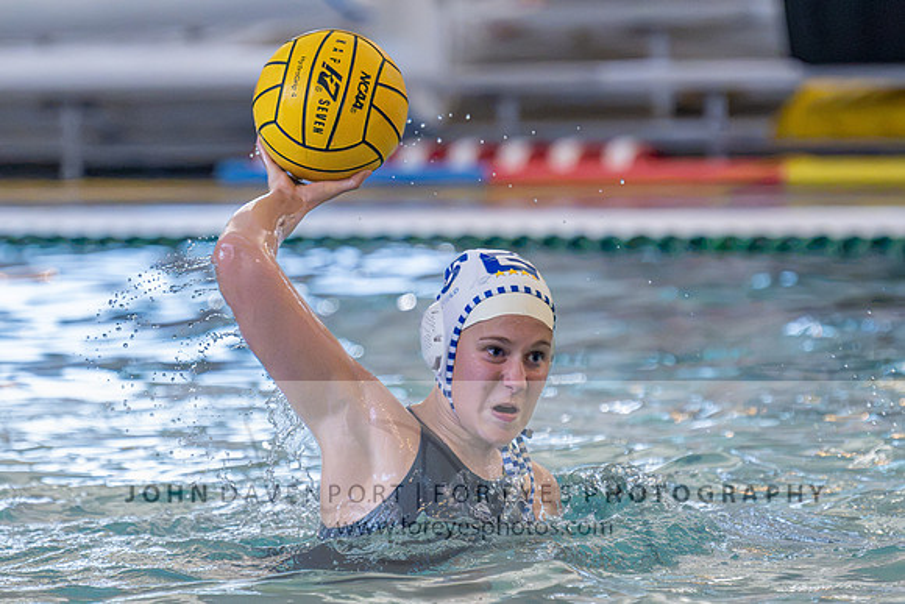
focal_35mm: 369
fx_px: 9268
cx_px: 452
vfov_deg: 3.7
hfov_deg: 5.6
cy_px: 353
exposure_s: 1/1000
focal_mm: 230
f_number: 4
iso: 12800
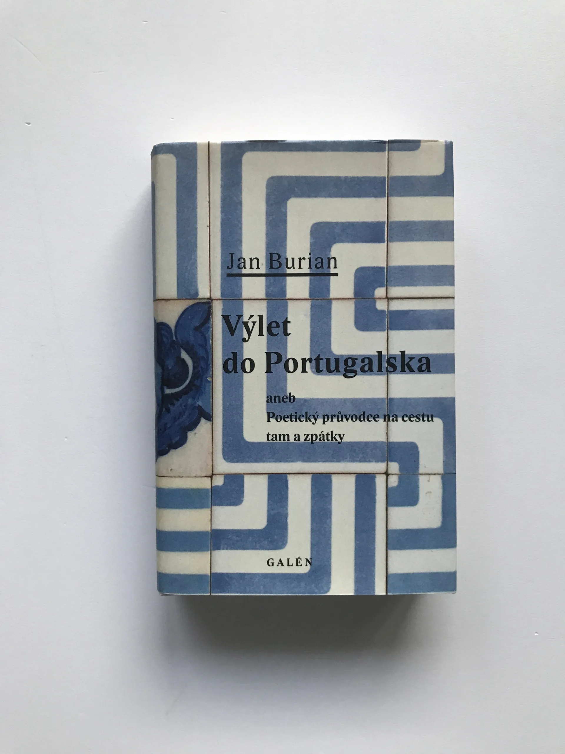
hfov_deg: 49.7
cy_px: 377
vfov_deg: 63.4
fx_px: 609
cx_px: 282
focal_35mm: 28
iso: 40
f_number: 1.8
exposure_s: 1/33
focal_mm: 3.99
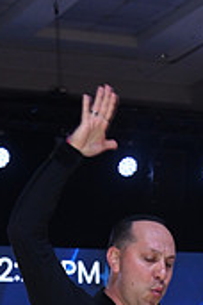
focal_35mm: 163
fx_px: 1379
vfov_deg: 11.8
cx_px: 311
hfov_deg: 8.2
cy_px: 514
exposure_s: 1/200
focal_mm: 48
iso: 1250
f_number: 11
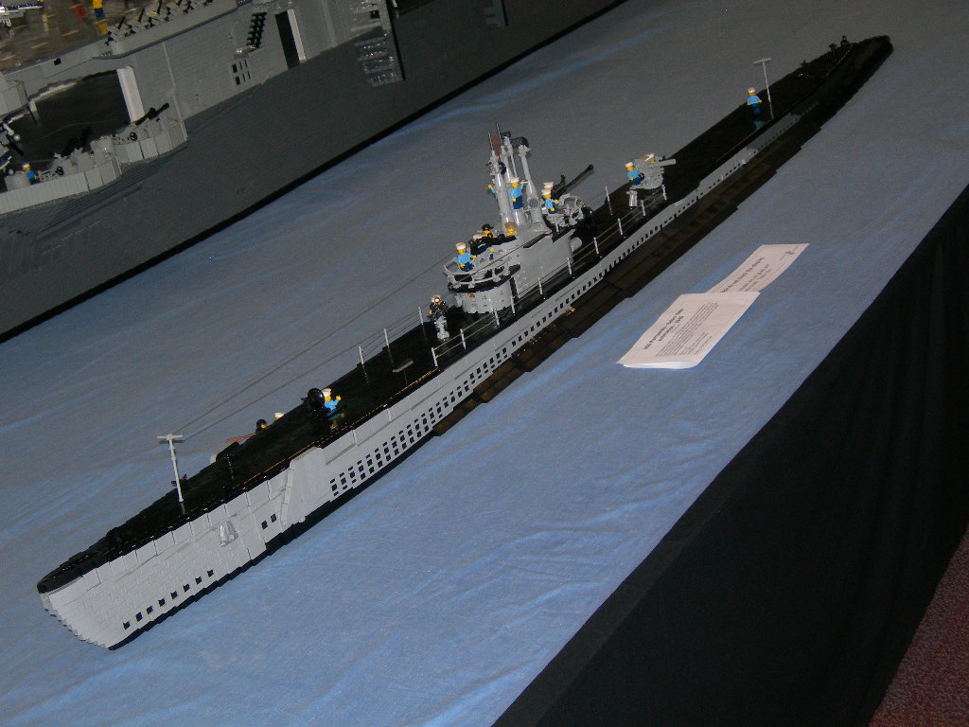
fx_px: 1708
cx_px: 484
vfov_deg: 24.0
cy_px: 364
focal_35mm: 61
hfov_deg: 31.7
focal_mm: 12.7
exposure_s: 1/60.1
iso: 152
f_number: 3.5
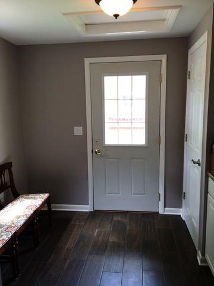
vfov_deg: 61.7
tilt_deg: -8.8
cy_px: 143
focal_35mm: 29
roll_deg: +2.0
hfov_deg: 48.2
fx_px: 239
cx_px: 107
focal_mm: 4.15
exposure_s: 1/30
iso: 50
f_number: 2.2
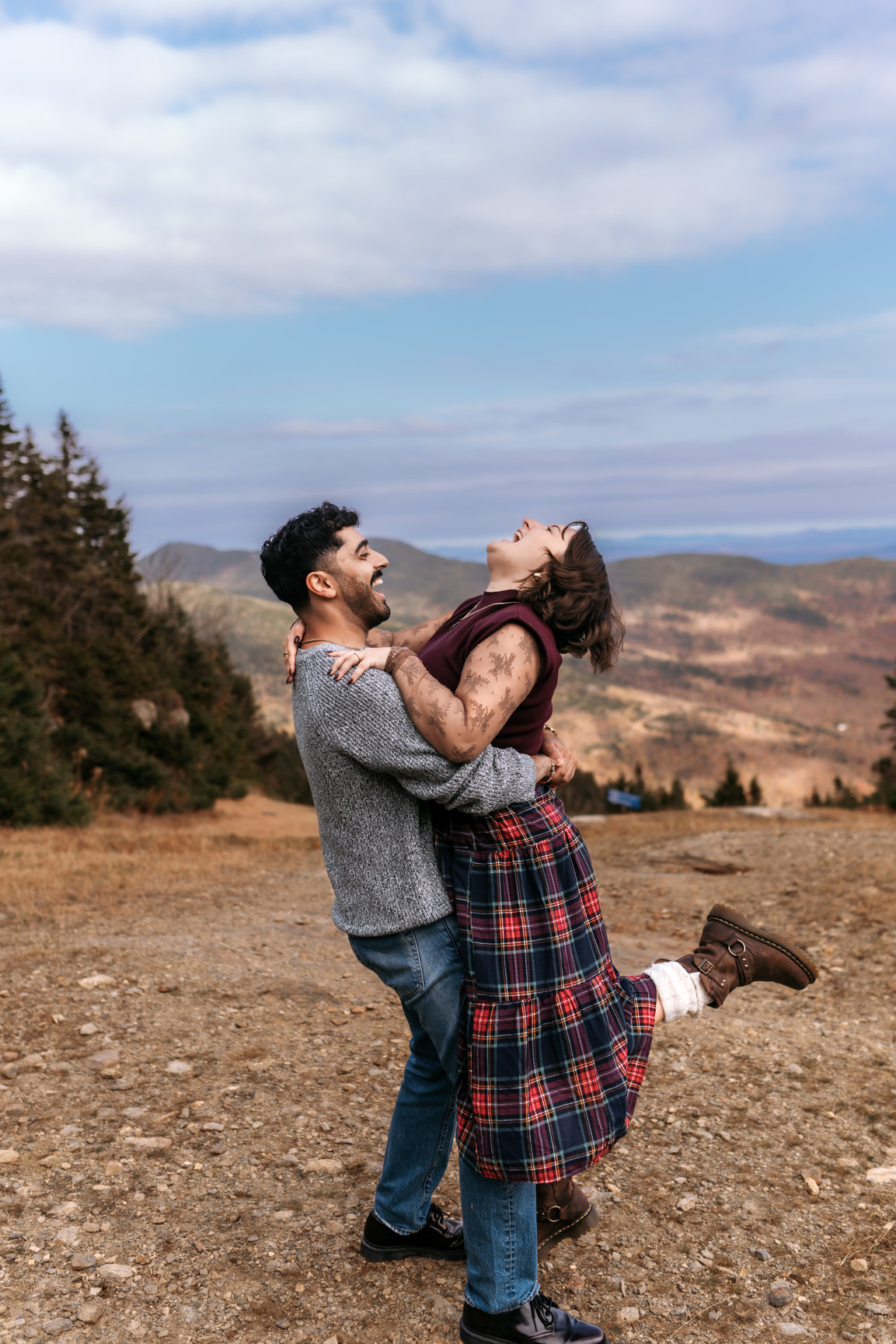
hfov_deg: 37.8
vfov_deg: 54.4
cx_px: 448
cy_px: 672
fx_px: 1307
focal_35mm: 35
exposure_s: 1/500
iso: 64
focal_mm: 35
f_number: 2.5
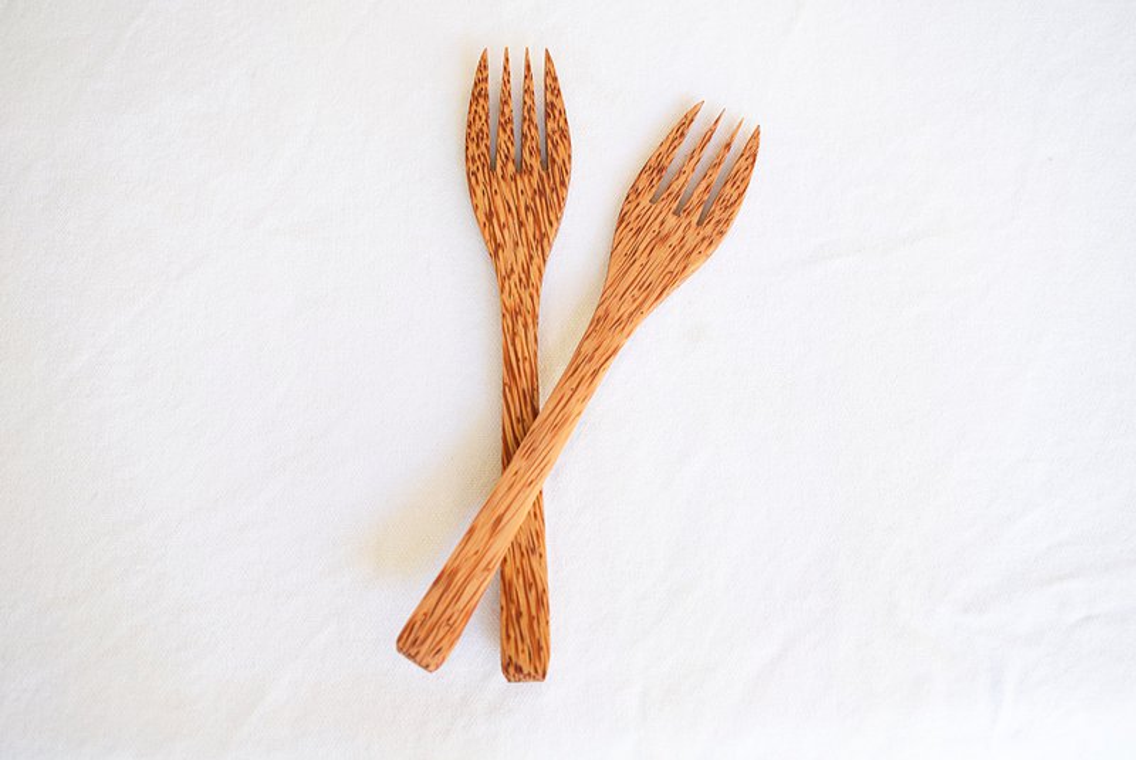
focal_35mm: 39
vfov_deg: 34.3
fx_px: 1232
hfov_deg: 49.5
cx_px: 568
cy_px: 380
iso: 800
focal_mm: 26
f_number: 5.6
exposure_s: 1/30
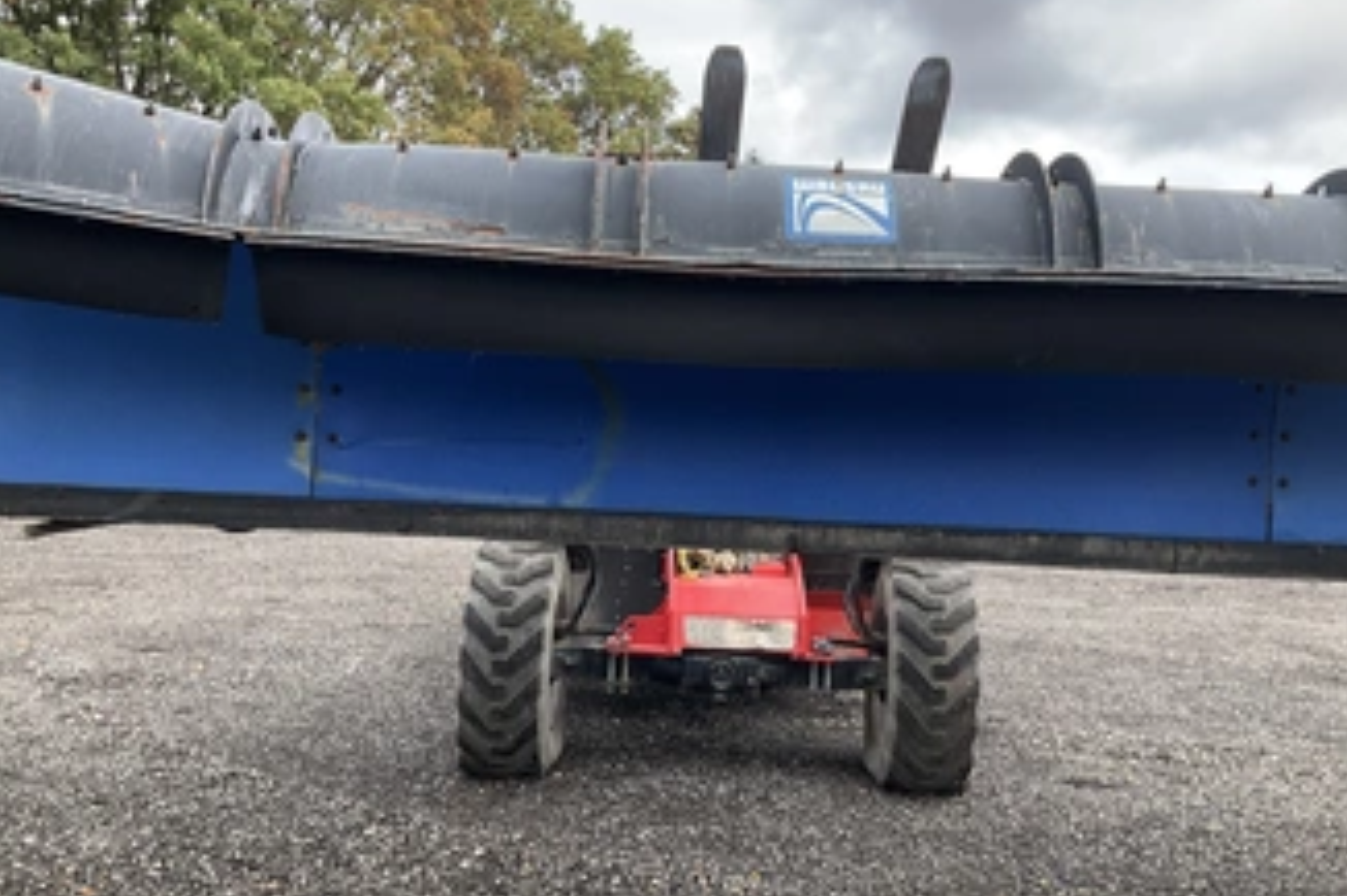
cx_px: 678
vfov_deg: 35.9
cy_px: 458
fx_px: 1384
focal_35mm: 37
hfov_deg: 51.9
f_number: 1.8
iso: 25
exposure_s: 1/406
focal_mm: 3
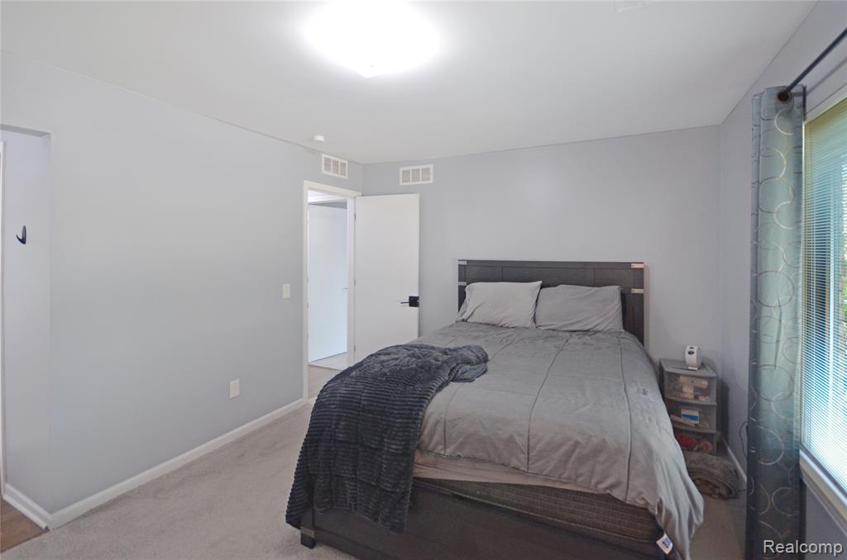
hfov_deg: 100.5
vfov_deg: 77.1
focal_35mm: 15
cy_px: 280
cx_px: 424
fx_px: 352
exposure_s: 1/50
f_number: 4
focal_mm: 10
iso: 800
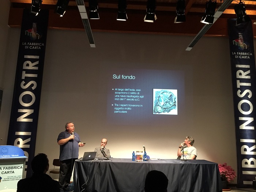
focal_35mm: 29
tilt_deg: +10.7
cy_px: 96
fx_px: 214
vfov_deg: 48.2
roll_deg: -1.3
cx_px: 128
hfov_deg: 61.7
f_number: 2.2
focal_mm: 4.15
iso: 125
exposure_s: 1/17
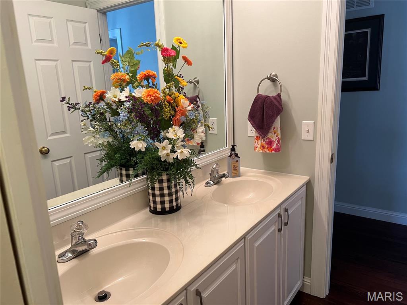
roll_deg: +2.9
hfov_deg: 67.3
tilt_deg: -14.0
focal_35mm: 26
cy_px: 152
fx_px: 306
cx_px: 204
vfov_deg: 53.1
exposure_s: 1/60
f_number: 1.5
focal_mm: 5.7
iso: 125
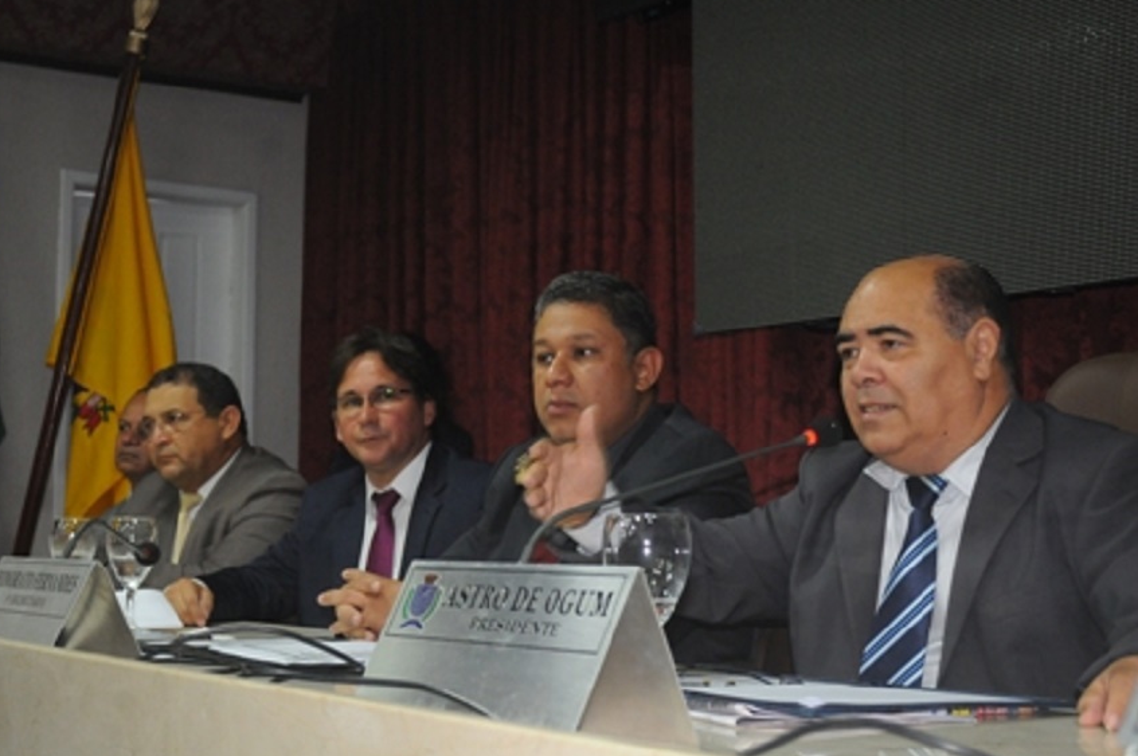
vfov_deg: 22.9
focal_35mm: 59
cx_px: 550
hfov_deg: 34.0
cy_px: 387
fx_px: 1863
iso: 1600
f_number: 5
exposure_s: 1/60
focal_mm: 38
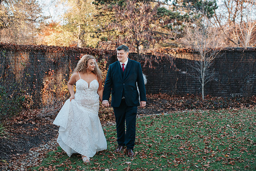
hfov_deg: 39.3
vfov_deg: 26.8
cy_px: 86
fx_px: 359
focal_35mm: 50
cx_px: 128
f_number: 3.2
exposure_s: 1/500
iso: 1000
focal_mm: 50
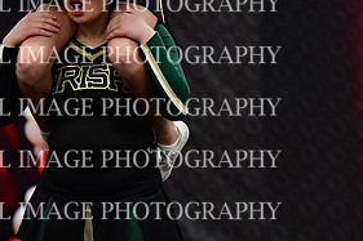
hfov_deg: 3.3
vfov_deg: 2.2
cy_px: 29
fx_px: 6248
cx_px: 94
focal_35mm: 620
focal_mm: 200
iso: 4000
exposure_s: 1/500
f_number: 3.5
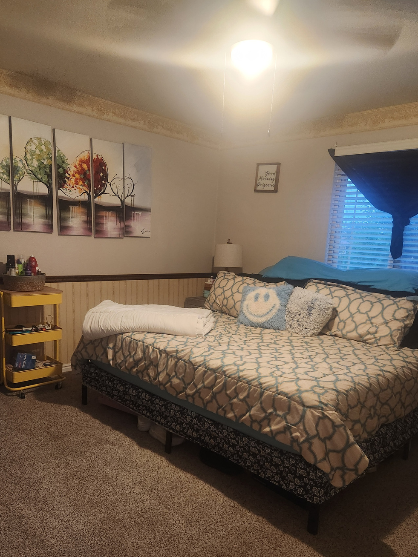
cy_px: 326
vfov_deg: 64.9
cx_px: 216
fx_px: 435
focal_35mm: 27
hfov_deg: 51.3
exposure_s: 1/60
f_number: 1.8
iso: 640
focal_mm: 5.4
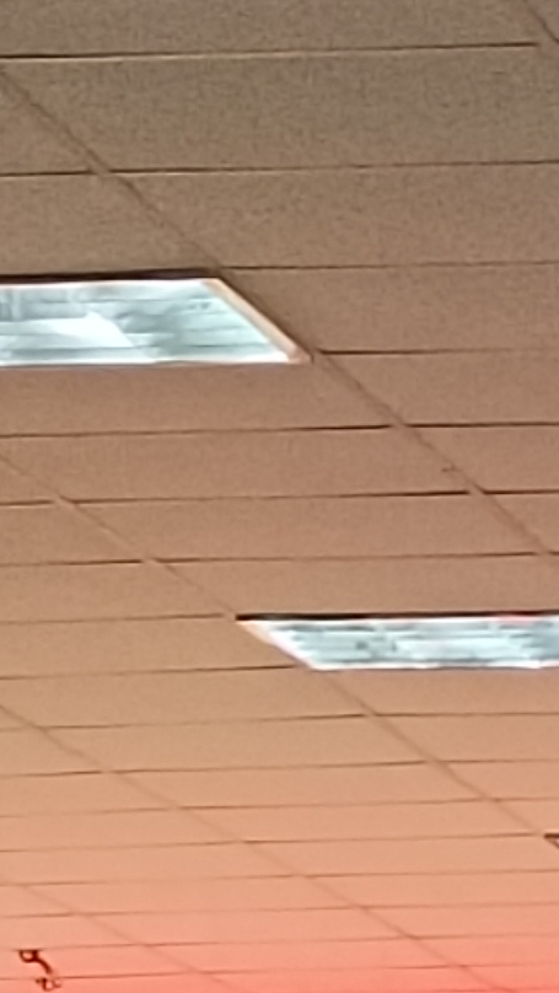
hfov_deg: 4.1
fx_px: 7688
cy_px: 1851
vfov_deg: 7.2
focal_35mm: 292
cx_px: 1095
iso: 1249
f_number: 1.79
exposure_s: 1/50
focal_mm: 4.71
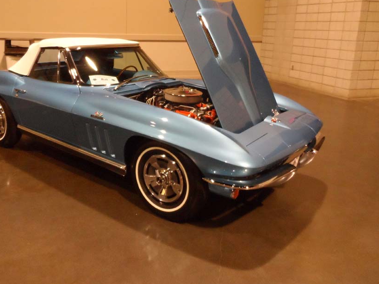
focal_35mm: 30
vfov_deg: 46.5
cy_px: 113
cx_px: 153
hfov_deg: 59.5
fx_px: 328
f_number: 3.2
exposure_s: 1/30
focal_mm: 4
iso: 480
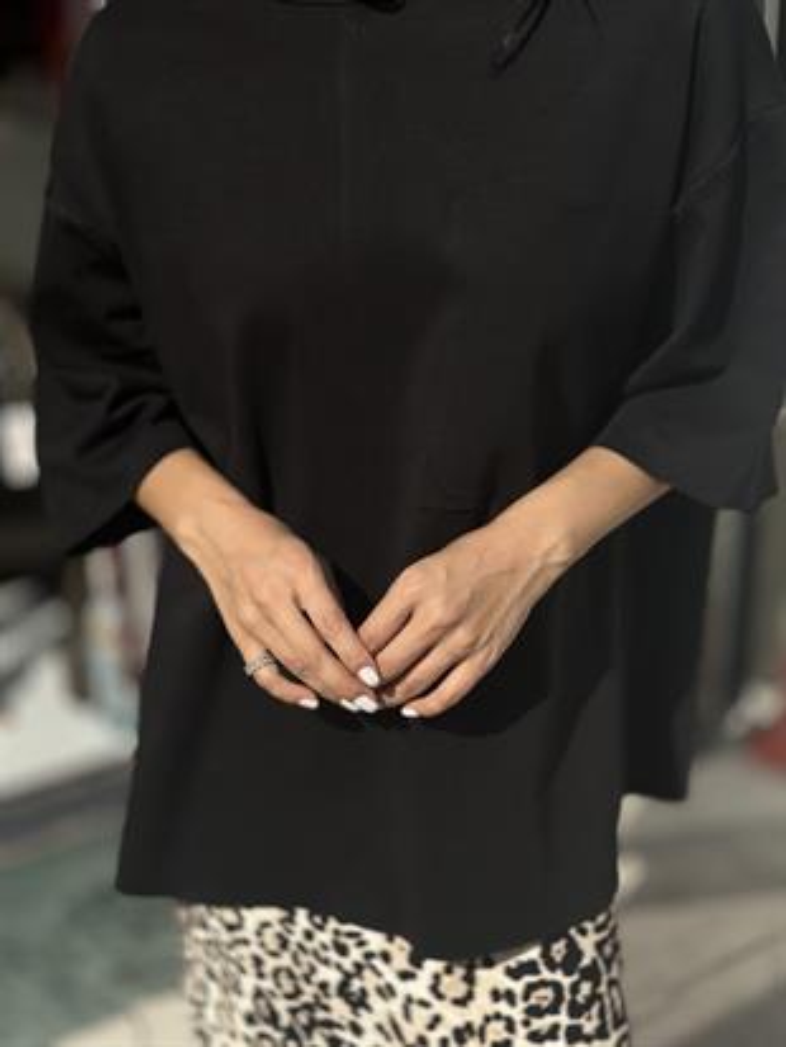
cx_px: 393
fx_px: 1452
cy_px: 524
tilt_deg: -22.7
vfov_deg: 39.6
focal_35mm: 48
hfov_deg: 30.3
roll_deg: +1.4
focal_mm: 6.86
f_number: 1.78
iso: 100
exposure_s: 1/15873
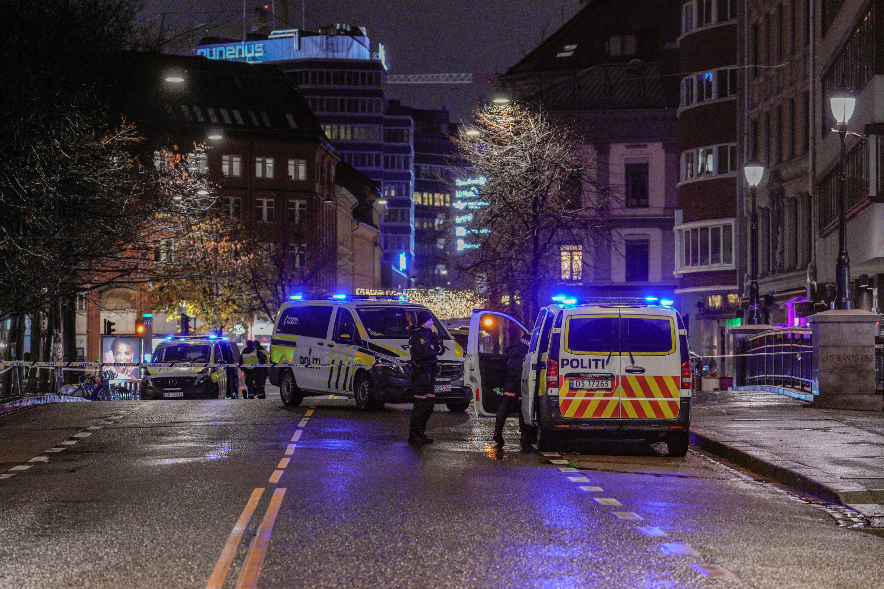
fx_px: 2971
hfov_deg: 16.9
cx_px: 442
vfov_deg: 11.3
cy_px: 294
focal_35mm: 121
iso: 3200
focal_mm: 81
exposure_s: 1/60
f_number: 3.2
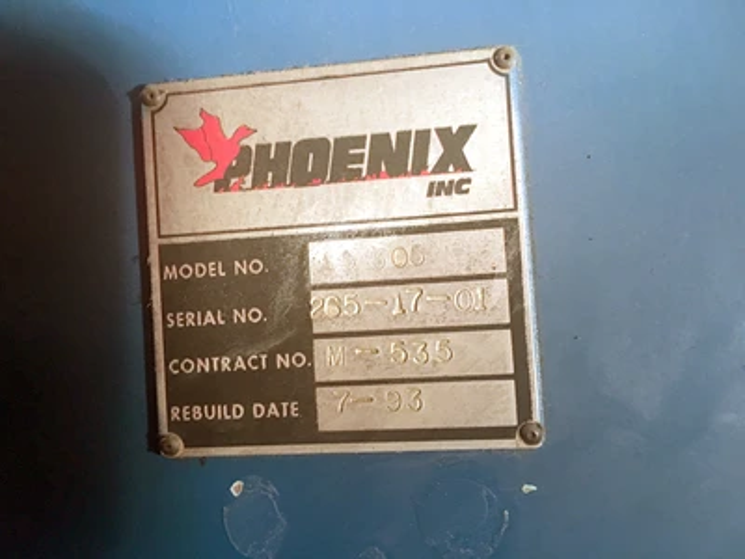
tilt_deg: +2.6
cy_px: 280
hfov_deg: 61.7
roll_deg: +3.9
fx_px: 624
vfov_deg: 48.2
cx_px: 372
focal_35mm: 29
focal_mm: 4.15
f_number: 2.2
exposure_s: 1/15
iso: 200
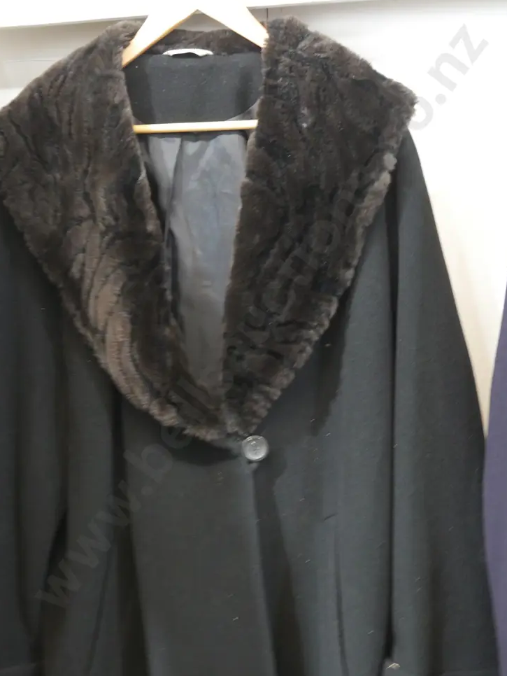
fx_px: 1035
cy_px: 320
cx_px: 260
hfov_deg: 27.5
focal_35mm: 53
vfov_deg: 36.2
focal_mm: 25
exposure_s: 1/13
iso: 3200
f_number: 5.3
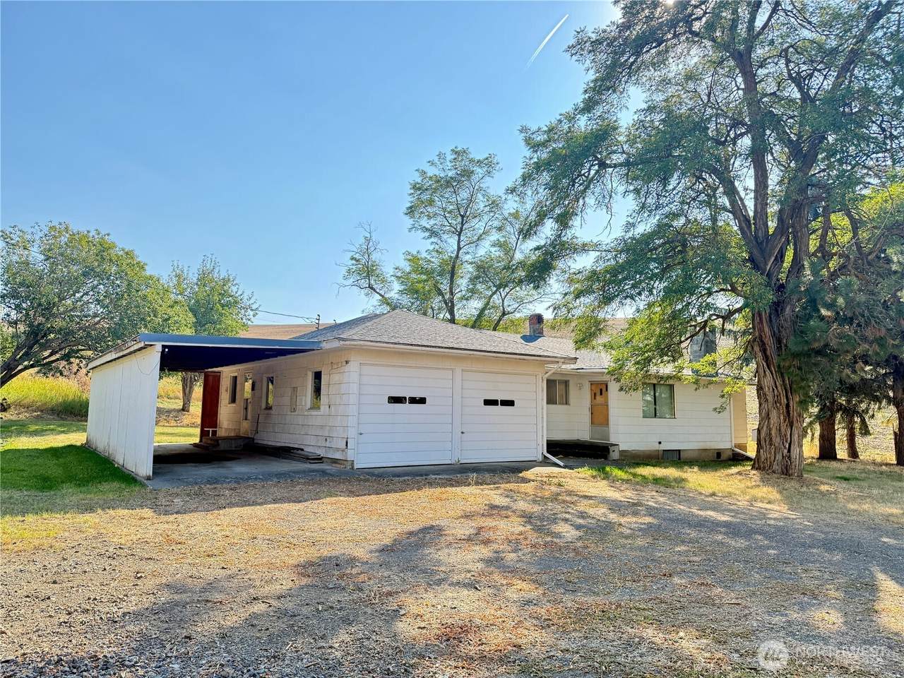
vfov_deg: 56.8
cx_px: 452
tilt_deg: +6.8
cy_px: 339
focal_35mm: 24
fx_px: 627
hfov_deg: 71.6
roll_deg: -0.8
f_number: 1.78
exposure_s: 1/868
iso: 100
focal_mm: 6.76
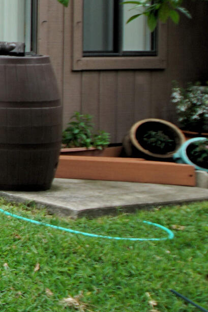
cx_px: -441
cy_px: 29
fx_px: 763
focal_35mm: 88
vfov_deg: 22.5
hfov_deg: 10.4
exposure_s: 1/100
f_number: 5.6
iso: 100
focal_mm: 12
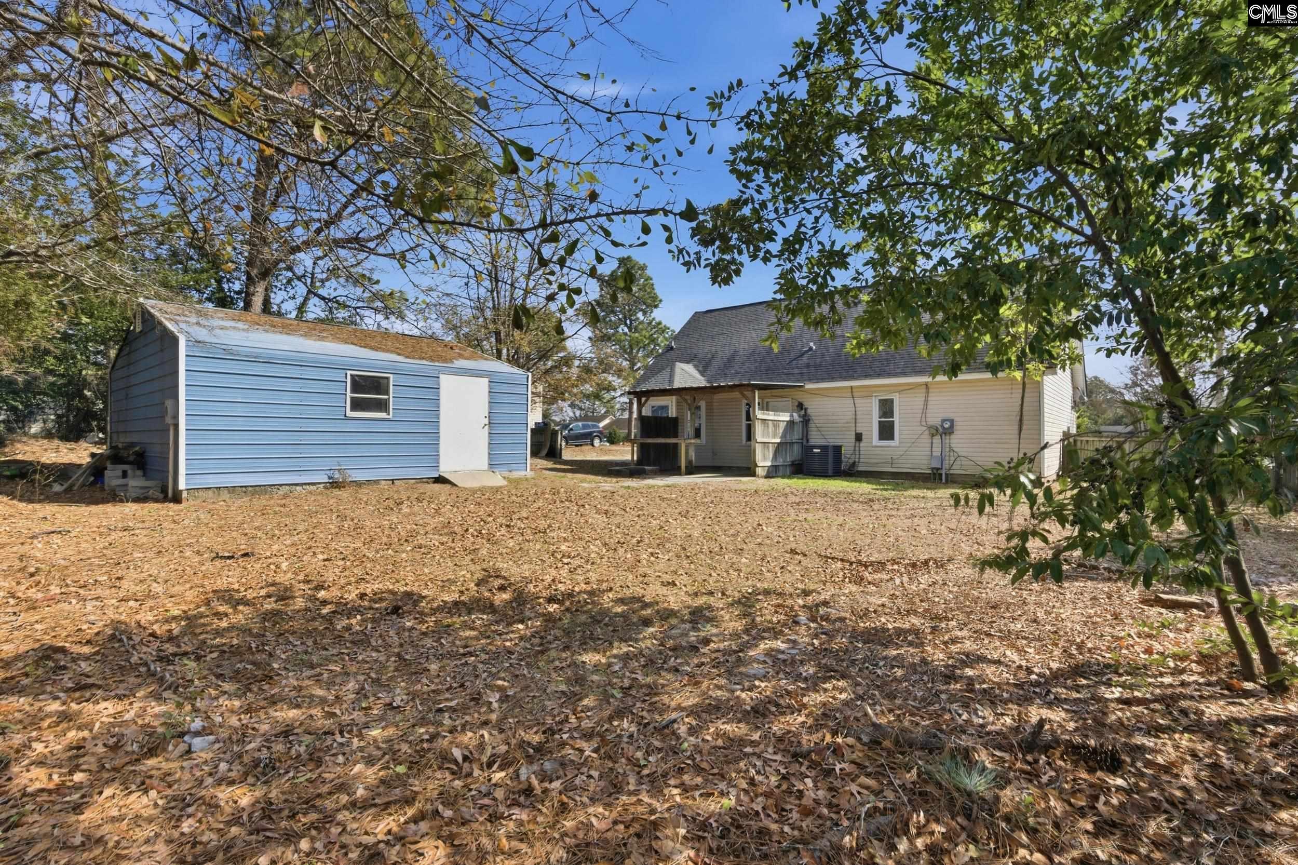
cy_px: 432
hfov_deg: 95.0
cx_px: 649
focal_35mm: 16
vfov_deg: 72.0
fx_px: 595
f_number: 9
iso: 160
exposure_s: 1/1250
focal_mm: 11
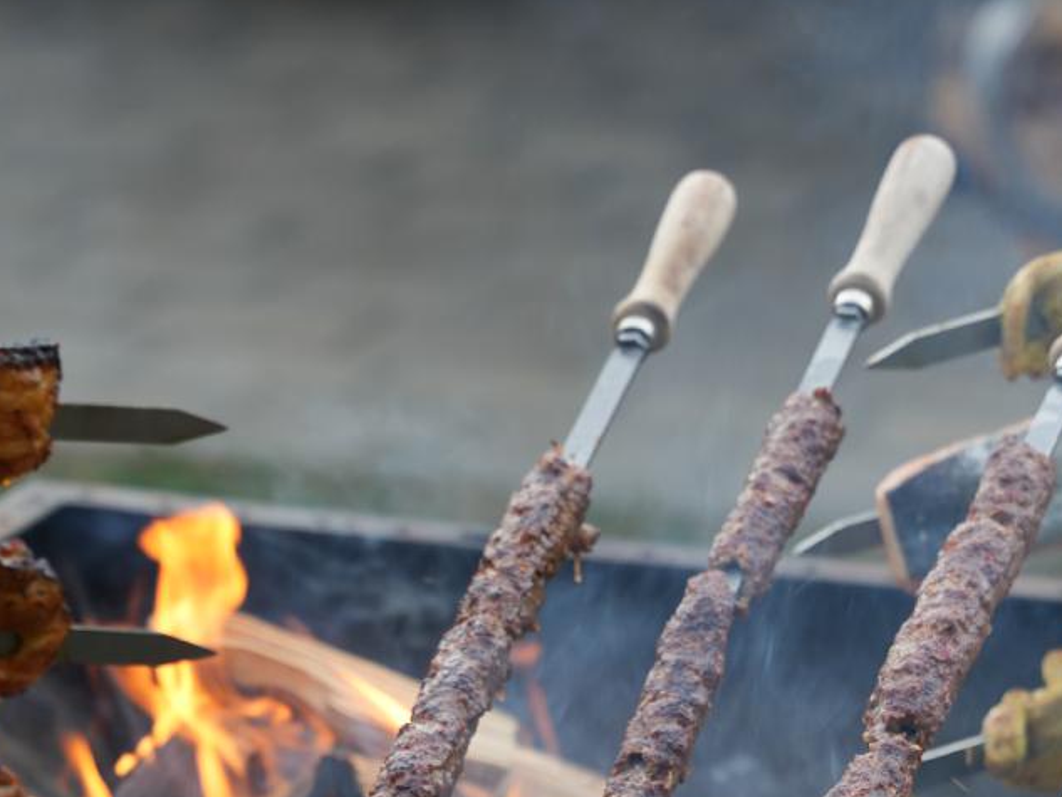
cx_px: 654
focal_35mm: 204
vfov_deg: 7.2
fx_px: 6260
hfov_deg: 9.7
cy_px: 1000
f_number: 3.5
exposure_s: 1/100
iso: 100
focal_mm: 70
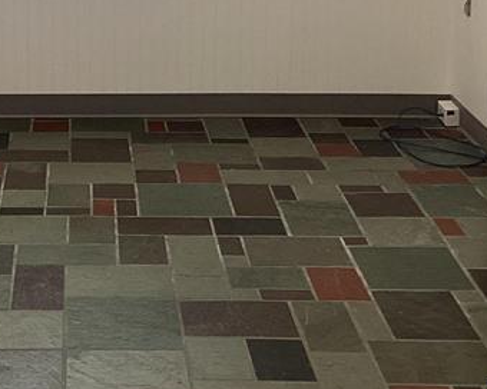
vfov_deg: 16.2
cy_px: -76
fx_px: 1312
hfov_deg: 20.6
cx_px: 47
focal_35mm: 91
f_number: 2.4
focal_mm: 3.3
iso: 80
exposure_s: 1/120
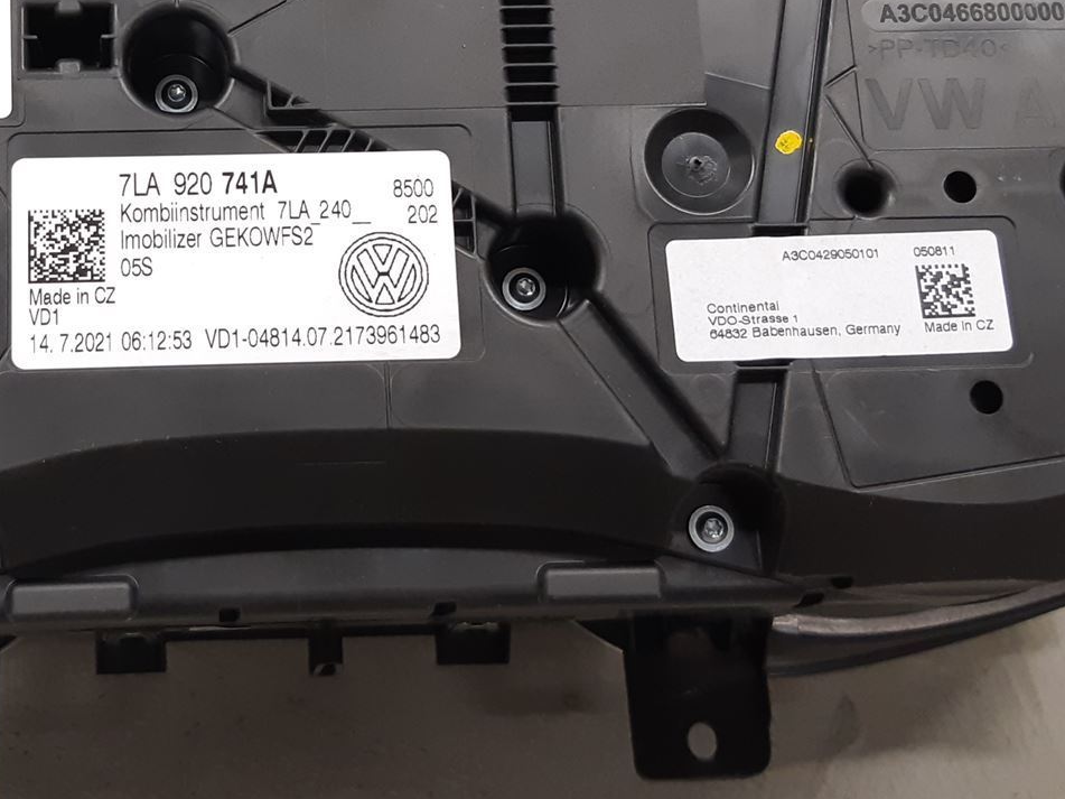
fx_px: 1723
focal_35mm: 56
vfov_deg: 25.9
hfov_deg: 33.6
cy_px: 244
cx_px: 260
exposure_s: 1/50
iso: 125
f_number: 1.7
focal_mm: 3.93
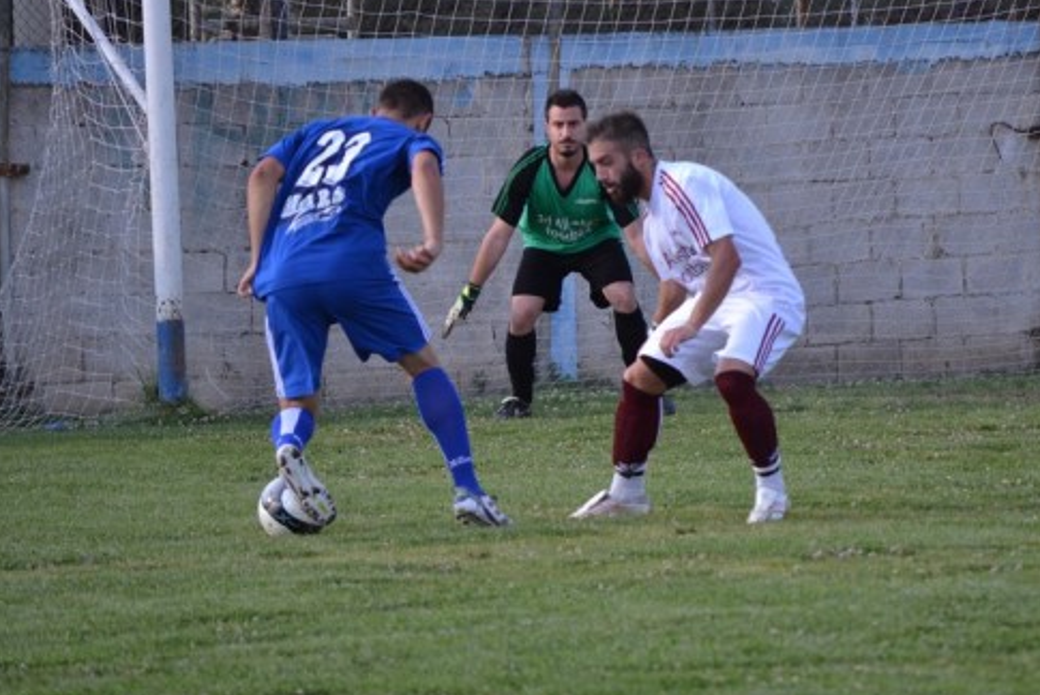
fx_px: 11793
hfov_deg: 5.0
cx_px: 633
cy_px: 236
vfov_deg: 3.4
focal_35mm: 408
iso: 400
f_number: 5.6
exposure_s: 1/500
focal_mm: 200
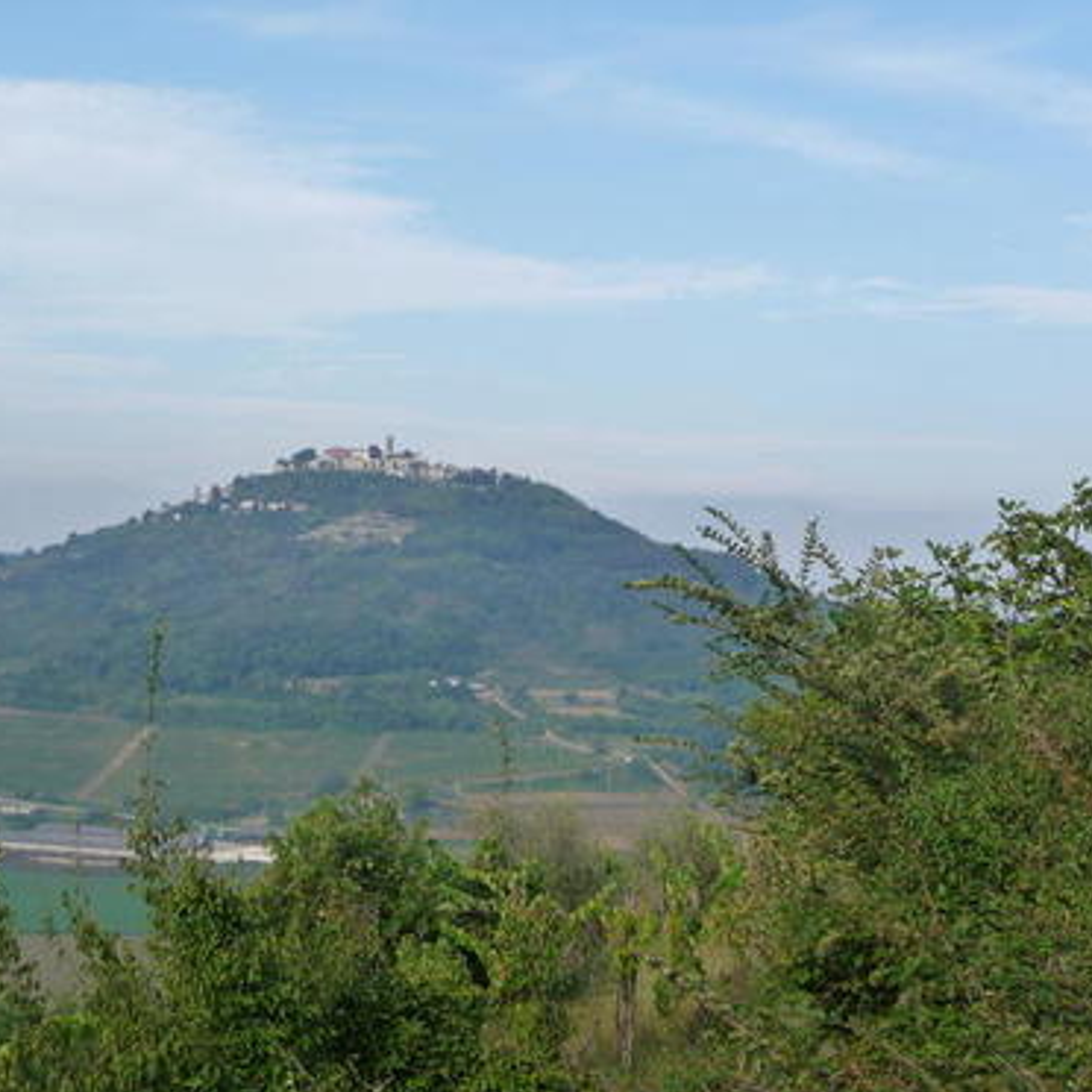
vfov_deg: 30.0
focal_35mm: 57
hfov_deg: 30.0
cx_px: 434
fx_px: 2034
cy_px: 545
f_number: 4.2
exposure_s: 1/500
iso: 160
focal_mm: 8
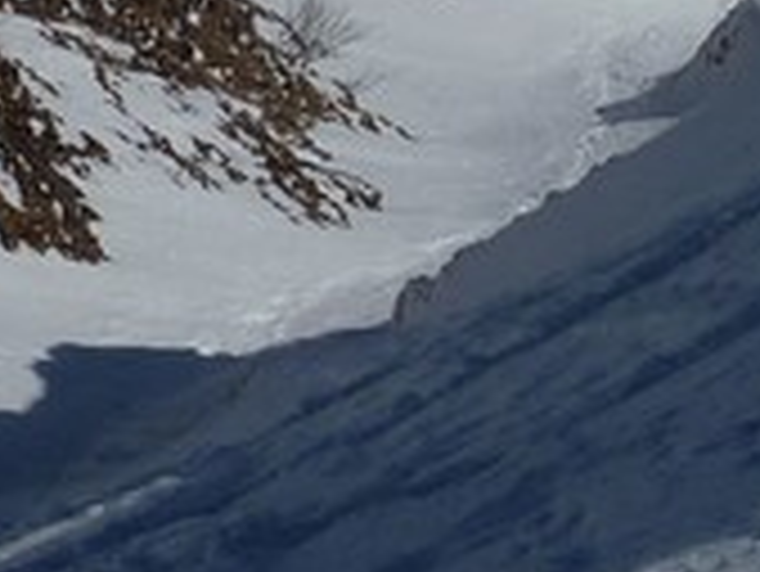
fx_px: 4680
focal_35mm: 213
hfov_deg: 9.3
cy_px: -304
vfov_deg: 6.9
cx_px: 351
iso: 80
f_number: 6.3
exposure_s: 1/1600
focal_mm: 6.5
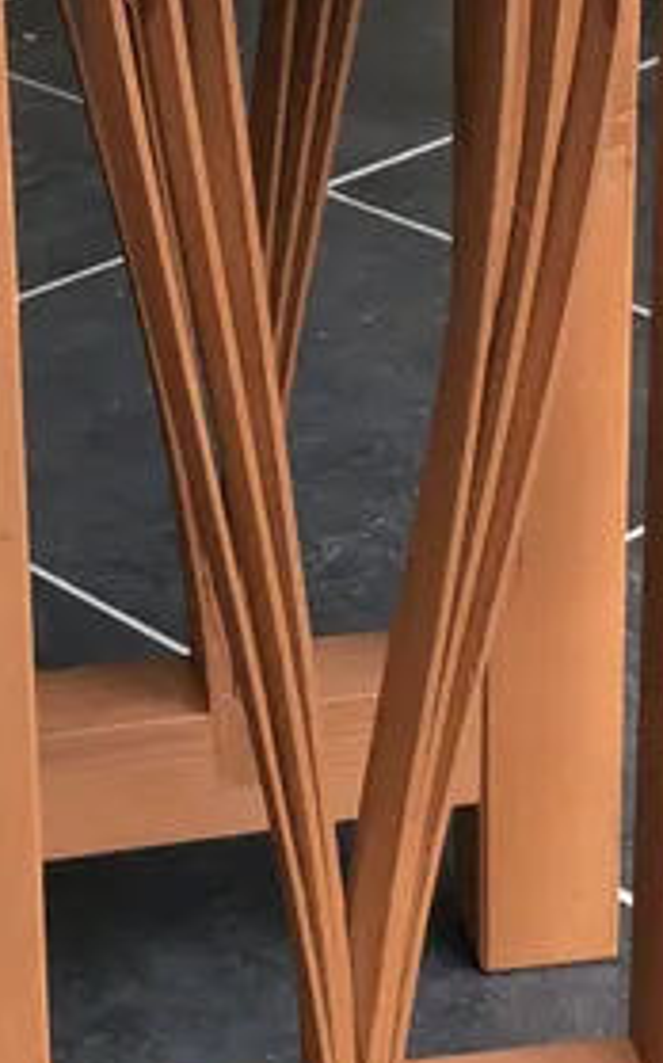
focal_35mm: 109
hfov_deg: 12.0
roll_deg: +1.7
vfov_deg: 19.0
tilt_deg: -23.8
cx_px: 297
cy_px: 297
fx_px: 3156
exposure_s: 1/33
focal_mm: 3.99
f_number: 1.8
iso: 40
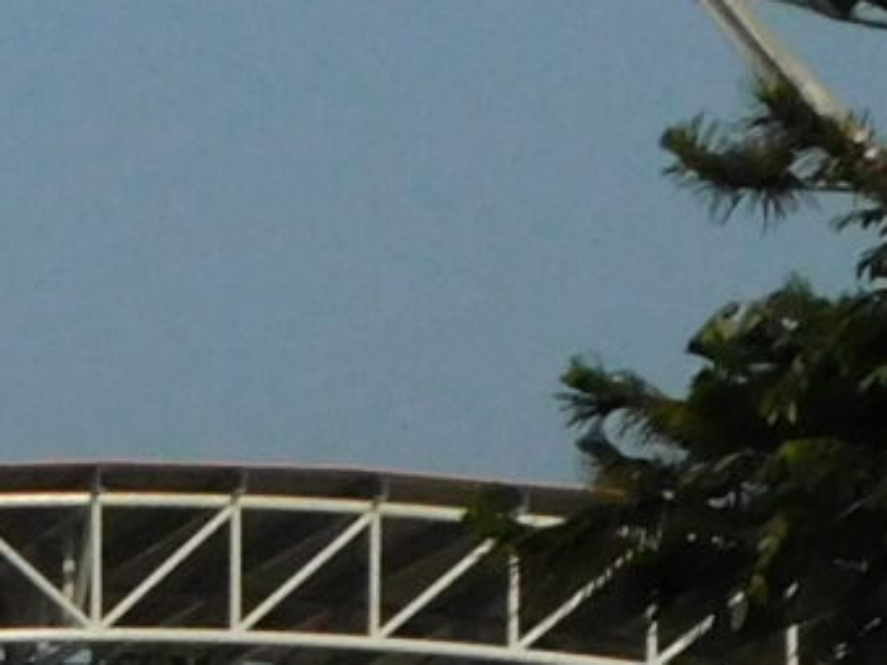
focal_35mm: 272
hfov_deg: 6.9
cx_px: -1138
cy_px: 1707
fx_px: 6967
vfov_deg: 5.3
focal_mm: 6.3
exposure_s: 1/1500
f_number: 7
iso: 400
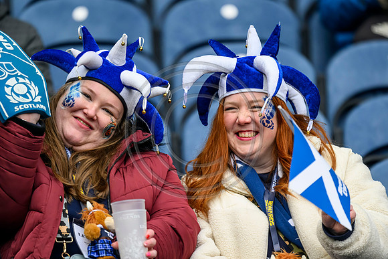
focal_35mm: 560
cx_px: 194
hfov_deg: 3.7
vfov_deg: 2.5
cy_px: 130
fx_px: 6037
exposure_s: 1/1000
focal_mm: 560
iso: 3200
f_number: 4
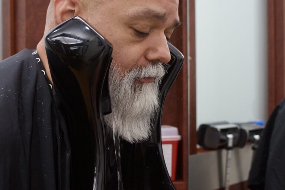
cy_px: 95
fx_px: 475
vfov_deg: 22.6
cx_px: 142
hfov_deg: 33.4
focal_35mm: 60
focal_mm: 40
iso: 800
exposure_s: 1/25
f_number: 5.6
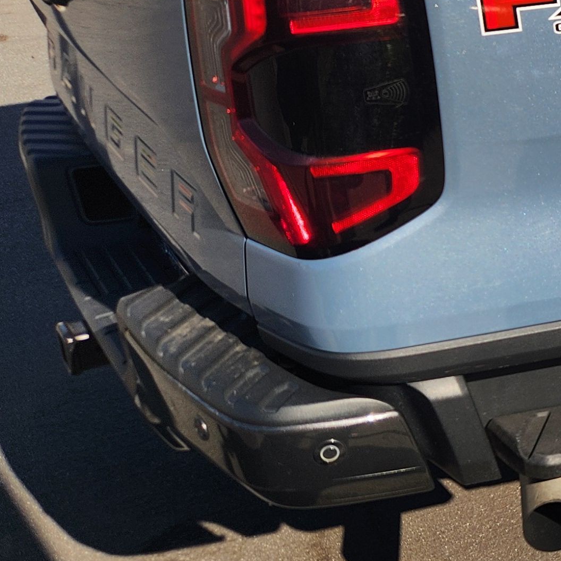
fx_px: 1412
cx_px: 1037
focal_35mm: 77
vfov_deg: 22.4
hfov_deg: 17.7
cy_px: 186
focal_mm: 5.4
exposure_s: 1/1361
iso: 20
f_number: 1.8
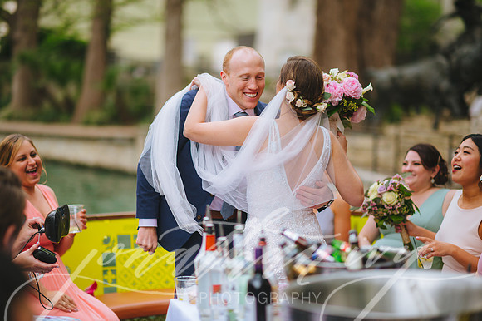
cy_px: 160
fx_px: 1137
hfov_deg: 23.9
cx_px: 241
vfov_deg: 16.1
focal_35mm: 85
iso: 400
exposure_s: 1/2500
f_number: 1.6
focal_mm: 85
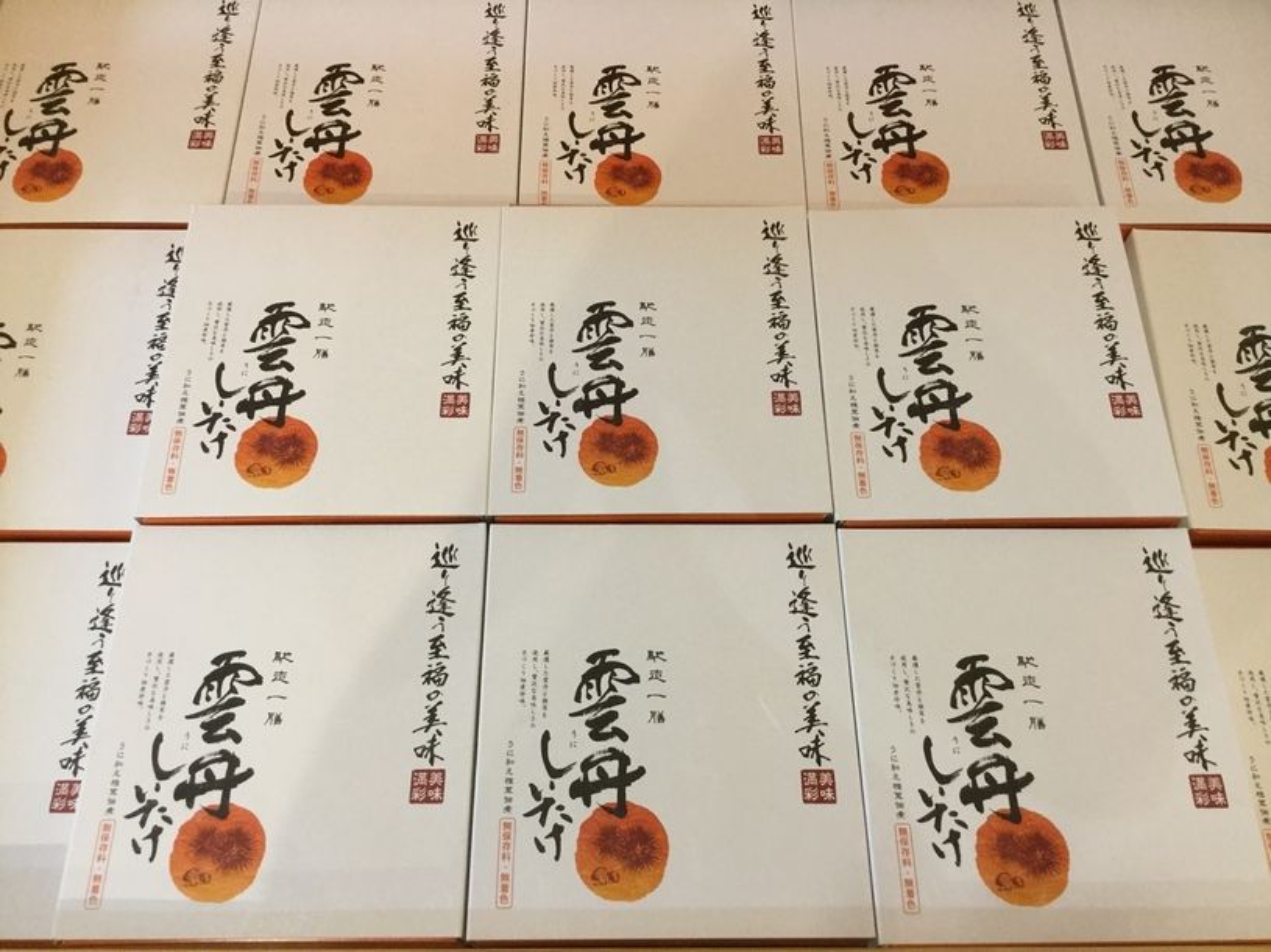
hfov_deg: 58.4
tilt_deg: -64.8
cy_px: 476
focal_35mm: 31
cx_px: 636
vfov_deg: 45.4
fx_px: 1138
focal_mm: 3.3
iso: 100
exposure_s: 1/30
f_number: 2.4
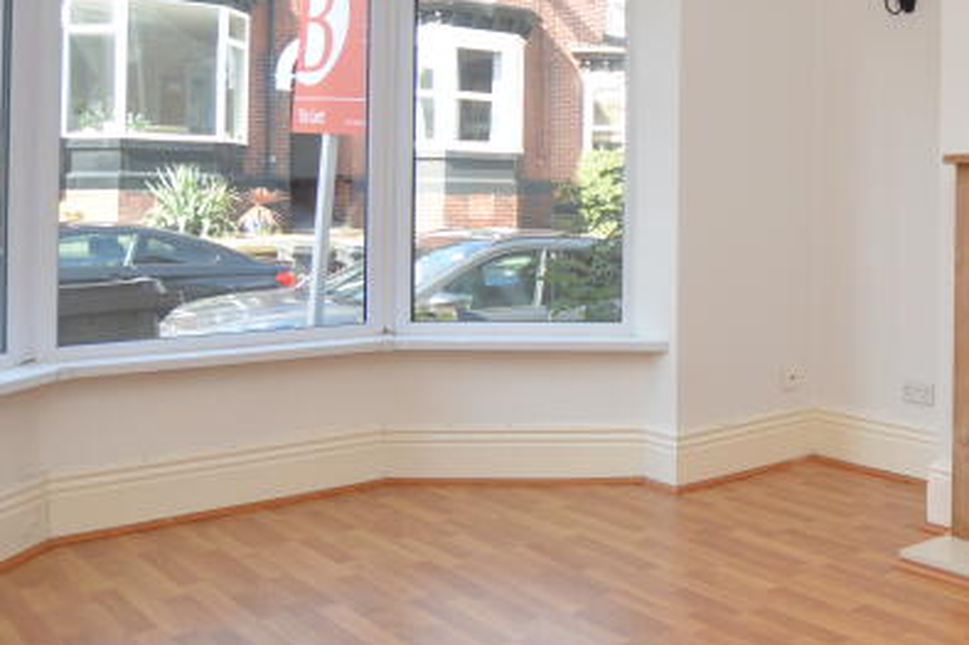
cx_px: 866
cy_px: 178
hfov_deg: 45.2
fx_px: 1049
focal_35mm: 39
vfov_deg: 33.6
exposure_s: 1/80
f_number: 4.5
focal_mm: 10
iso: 100
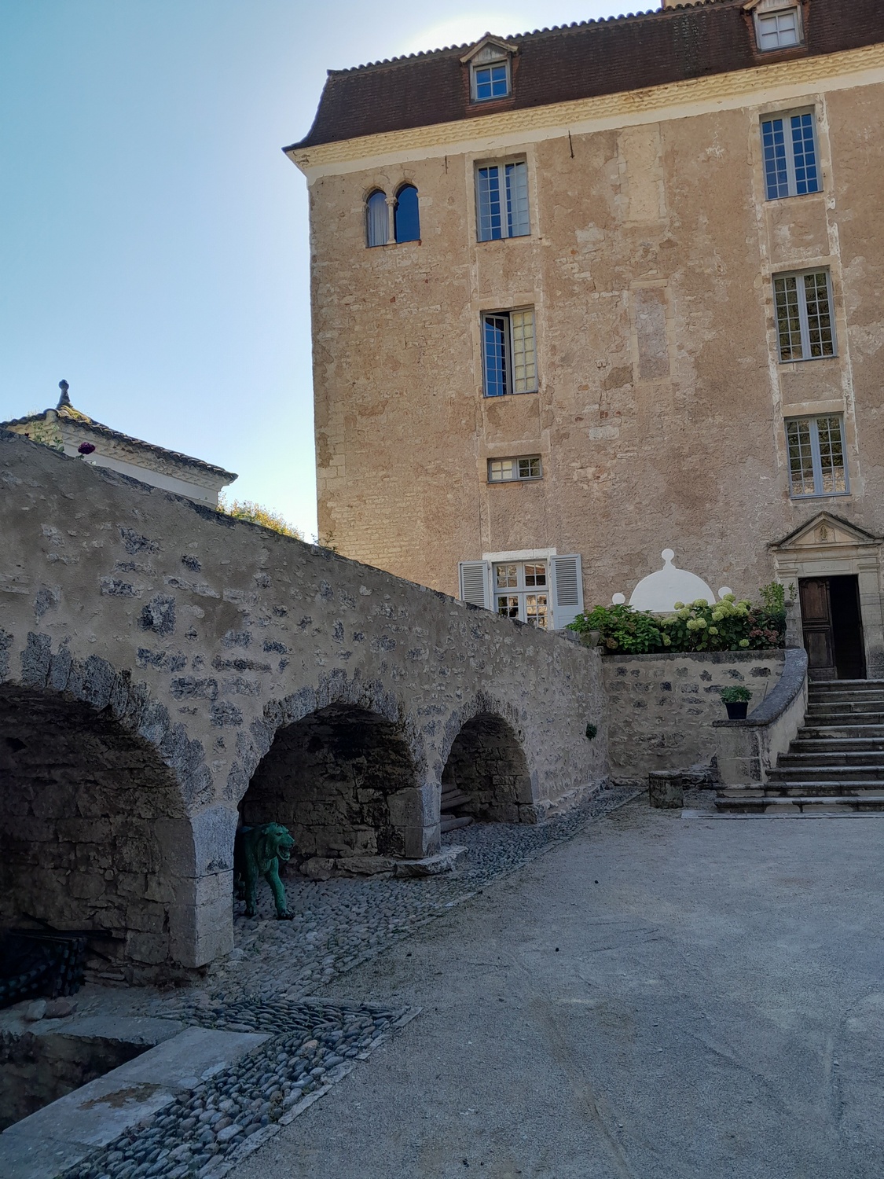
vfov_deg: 65.3
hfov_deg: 51.4
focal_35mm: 27
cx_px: 442
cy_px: 590
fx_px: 919
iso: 40
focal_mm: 4
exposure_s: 1/143
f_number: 1.8
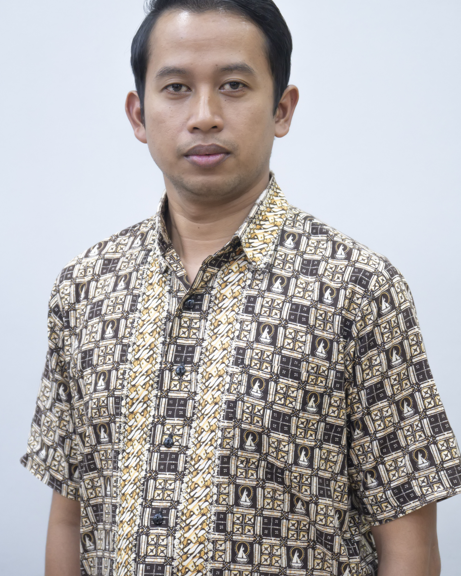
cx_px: 228
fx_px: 1910
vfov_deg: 17.2
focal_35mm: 112
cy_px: 261
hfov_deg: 13.8
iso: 1250
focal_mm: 64
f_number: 4
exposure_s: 1/80
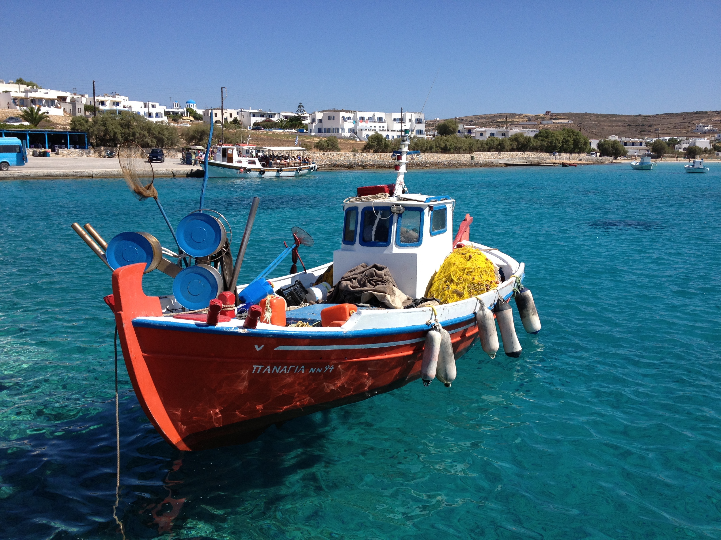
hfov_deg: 52.6
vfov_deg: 40.7
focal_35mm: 35
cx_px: 360
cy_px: 270
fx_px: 729
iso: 50
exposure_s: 1/1842
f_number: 2.4
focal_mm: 4.28
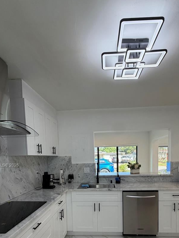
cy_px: 166
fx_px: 145
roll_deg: +1.3
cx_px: 98
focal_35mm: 21
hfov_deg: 63.3
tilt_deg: -3.4
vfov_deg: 75.5
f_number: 2.2
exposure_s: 1/120
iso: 80
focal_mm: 2.22
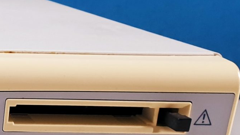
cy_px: 252
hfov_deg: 17.0
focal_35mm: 108
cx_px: -163
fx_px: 688
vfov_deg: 10.5
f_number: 2.4
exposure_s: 1/50
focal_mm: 4.3
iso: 100
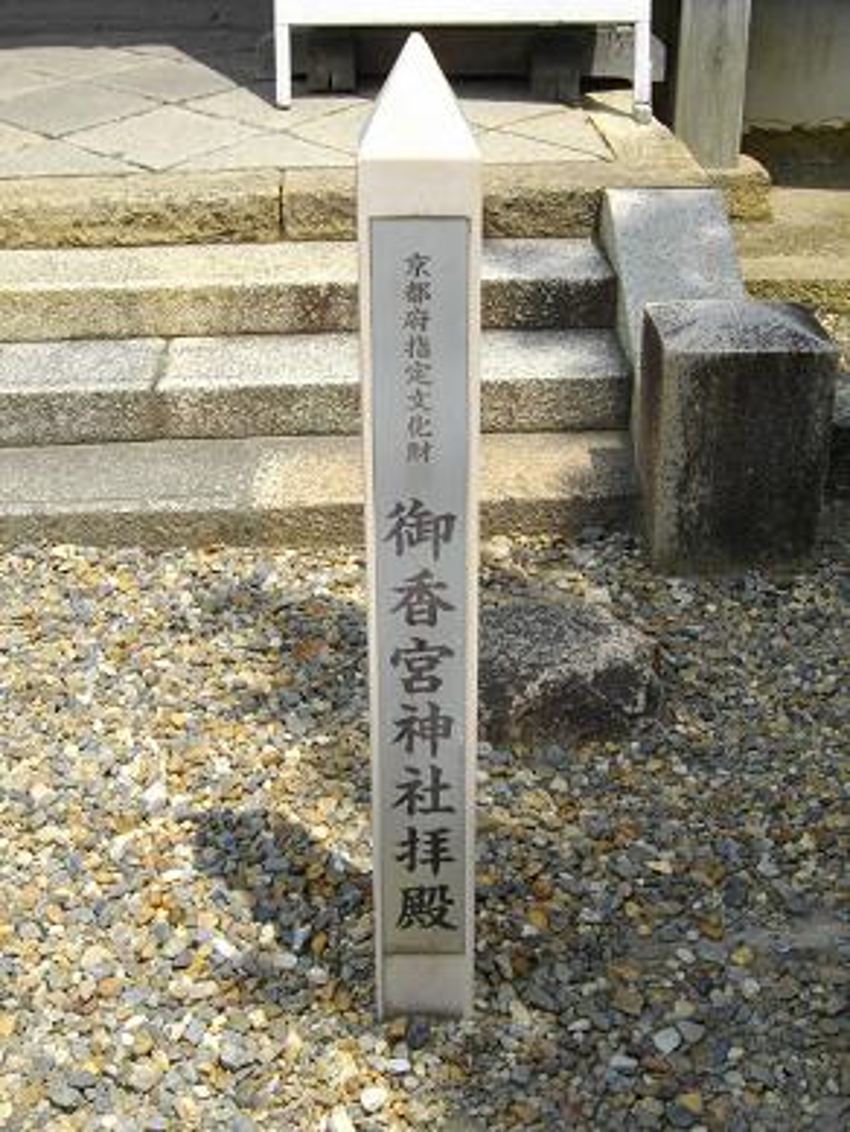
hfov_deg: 29.1
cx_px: 425
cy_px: 566
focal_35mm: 50
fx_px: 1636
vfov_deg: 38.2
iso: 100
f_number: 7
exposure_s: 1/250
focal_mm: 8.8
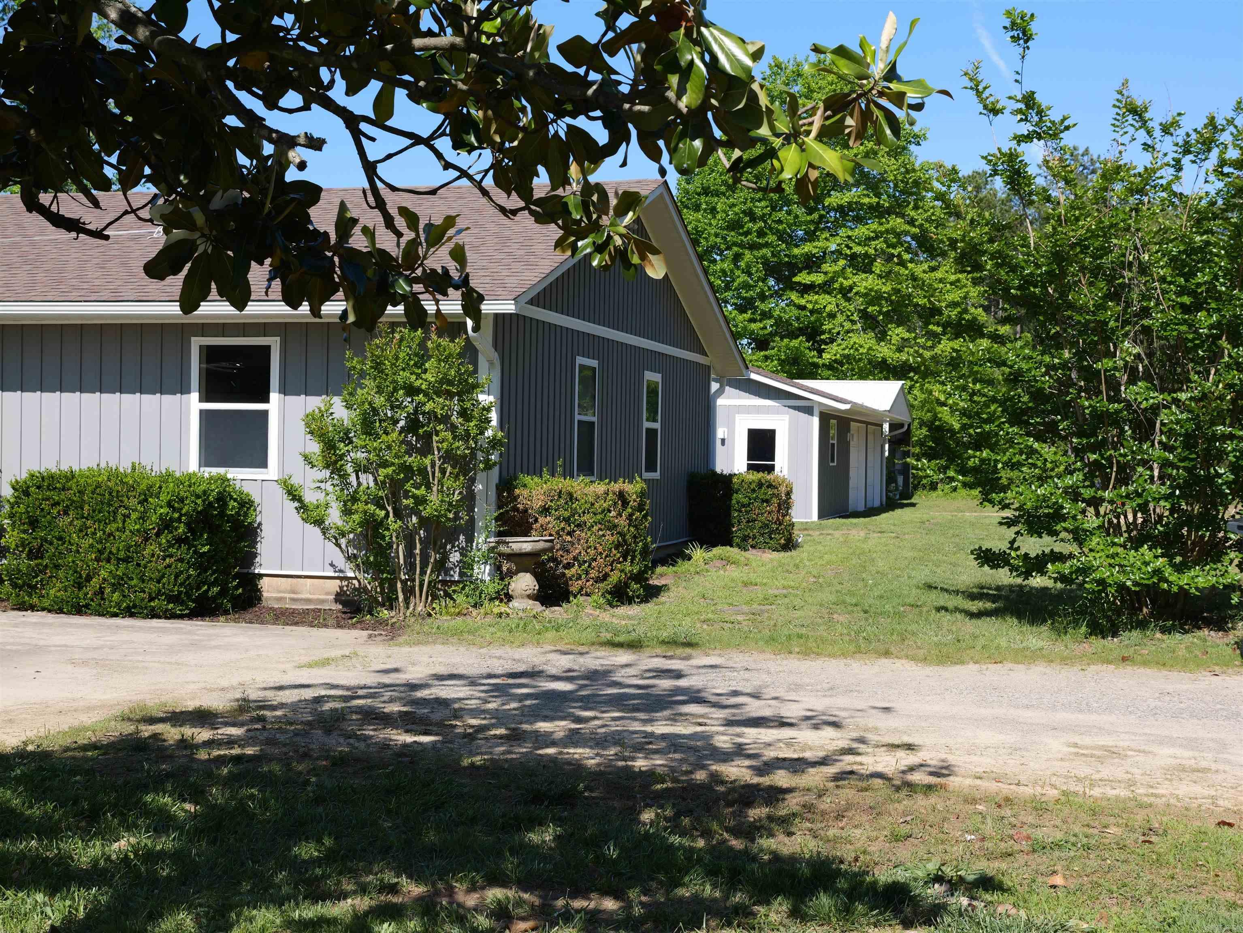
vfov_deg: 29.1
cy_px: 466
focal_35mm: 50
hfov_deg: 38.2
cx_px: 622
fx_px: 1796
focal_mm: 25
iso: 100
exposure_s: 1/400
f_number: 5
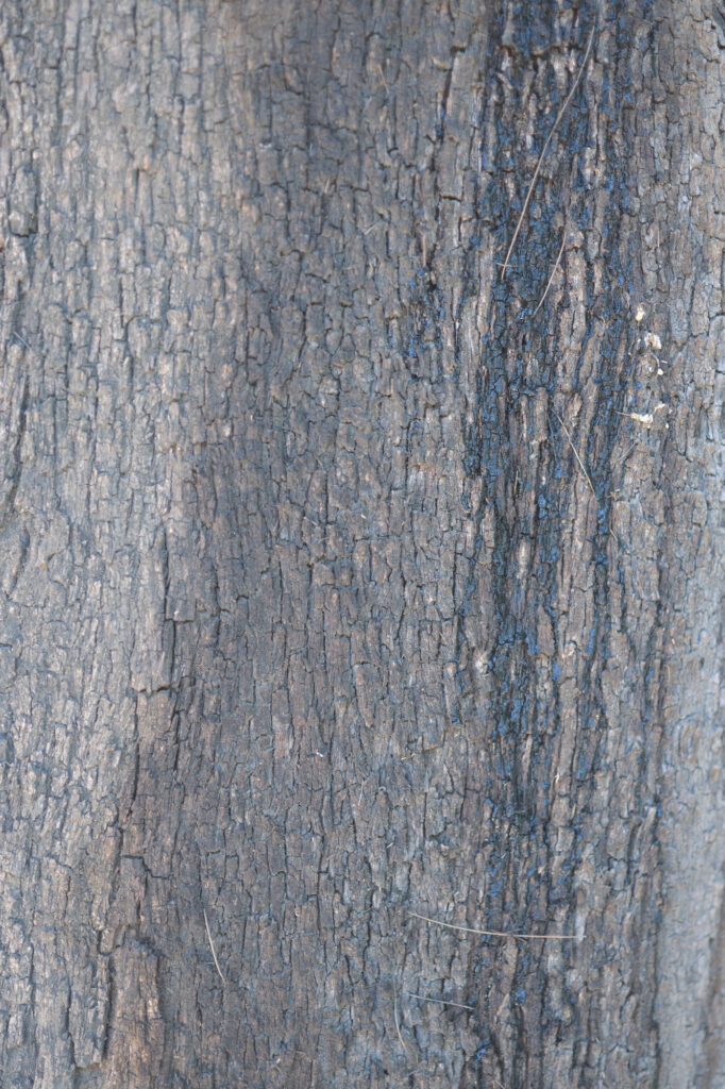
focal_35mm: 50
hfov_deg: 27.0
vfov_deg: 39.6
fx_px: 1511
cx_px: 362
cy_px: 544
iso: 125
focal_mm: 33
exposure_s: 1/110
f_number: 1.4
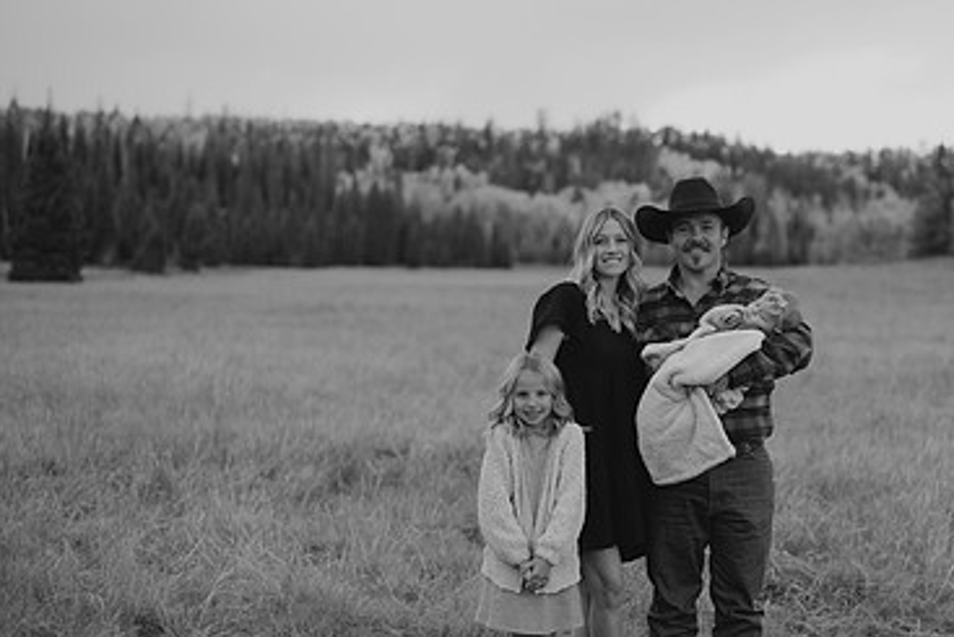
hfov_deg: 24.8
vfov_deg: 16.9
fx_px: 2147
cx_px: 690
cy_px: 391
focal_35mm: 81
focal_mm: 50
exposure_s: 1/640
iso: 160
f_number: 2
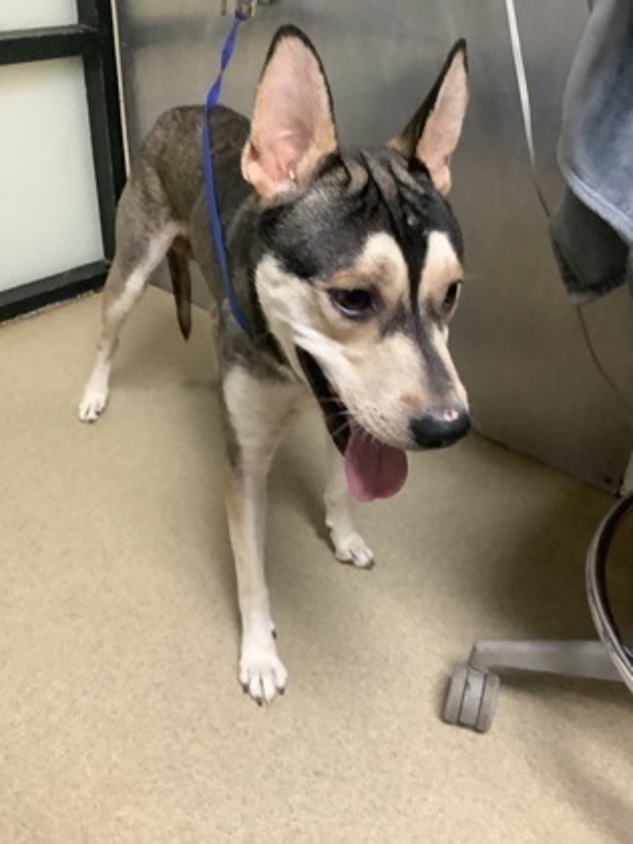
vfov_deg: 58.4
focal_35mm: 31
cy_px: 422
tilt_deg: -33.6
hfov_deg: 45.4
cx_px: 316
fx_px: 756
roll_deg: -2.8
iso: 400
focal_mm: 3.3
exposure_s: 1/40
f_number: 2.4
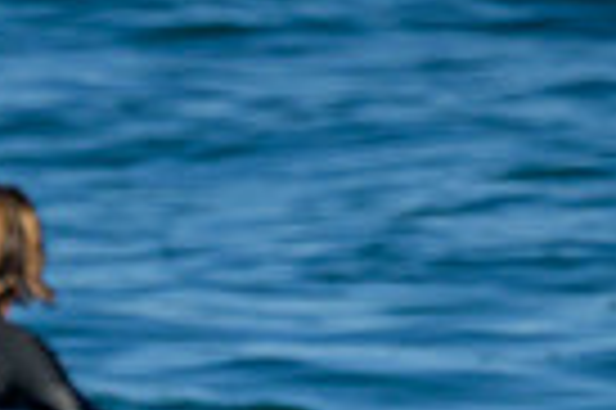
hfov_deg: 0.5
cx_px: -343
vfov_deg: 0.3
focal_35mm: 4048
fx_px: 69183
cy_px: 1033
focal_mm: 800
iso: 450
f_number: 8
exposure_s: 1/2000
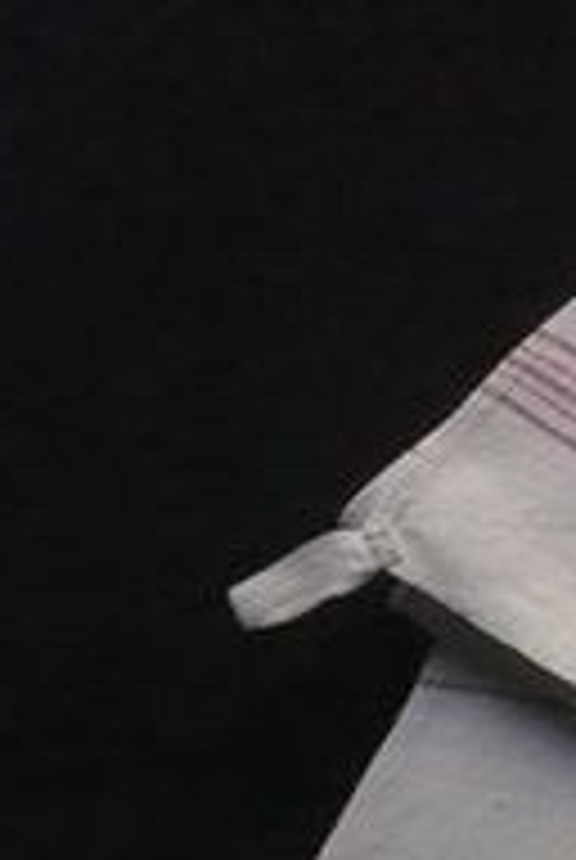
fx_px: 3180
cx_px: 1408
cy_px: 747
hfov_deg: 9.2
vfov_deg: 15.2
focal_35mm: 133
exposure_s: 1/640
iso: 400
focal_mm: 5.8
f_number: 2.8
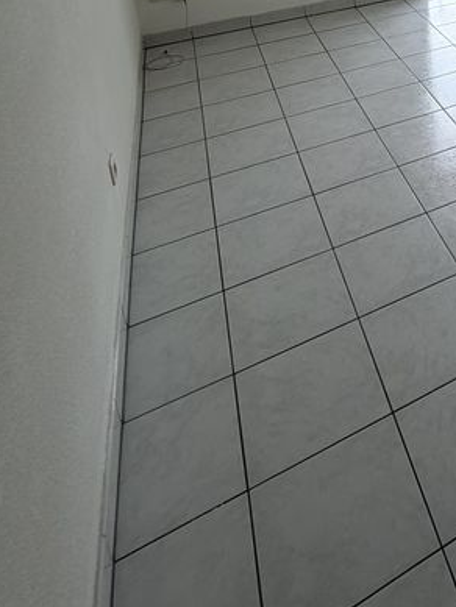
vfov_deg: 41.2
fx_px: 632
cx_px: 553
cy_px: -58
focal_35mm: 36
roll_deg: -0.3
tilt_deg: -15.8
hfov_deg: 32.5
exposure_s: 1/173
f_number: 2.2
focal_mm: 2.22
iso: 40
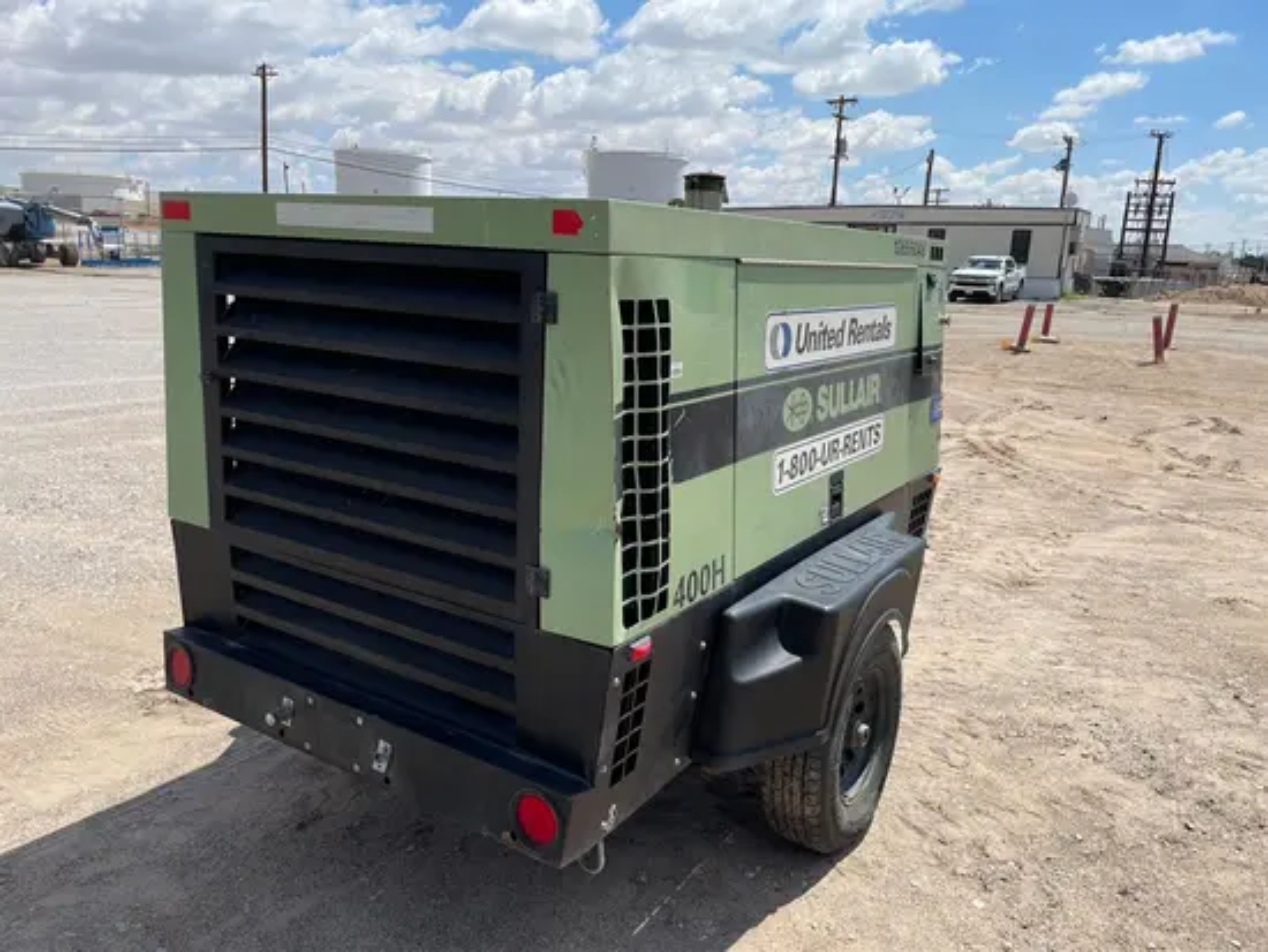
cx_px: 634
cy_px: 476
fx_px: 953
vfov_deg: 53.1
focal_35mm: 26
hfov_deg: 67.3
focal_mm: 4.2
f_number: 1.6
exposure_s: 1/6135
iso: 50
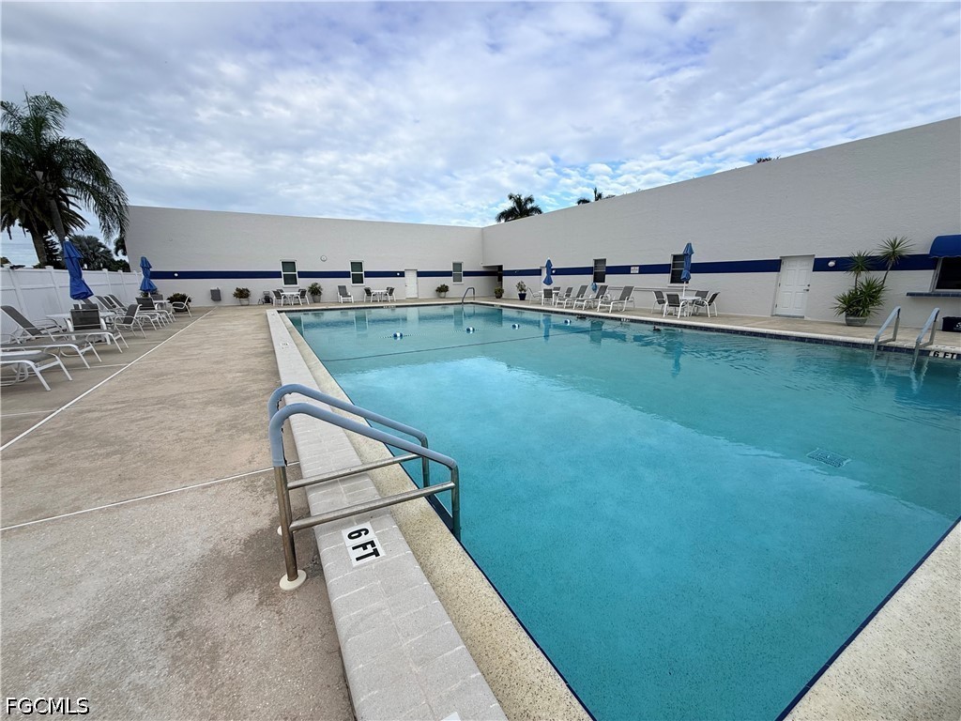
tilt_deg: -11.8
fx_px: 389
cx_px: 480
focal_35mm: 14
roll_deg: +1.7
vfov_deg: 85.7
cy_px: 360
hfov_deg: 102.1
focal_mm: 2.22
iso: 50
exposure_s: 1/1534
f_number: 2.2
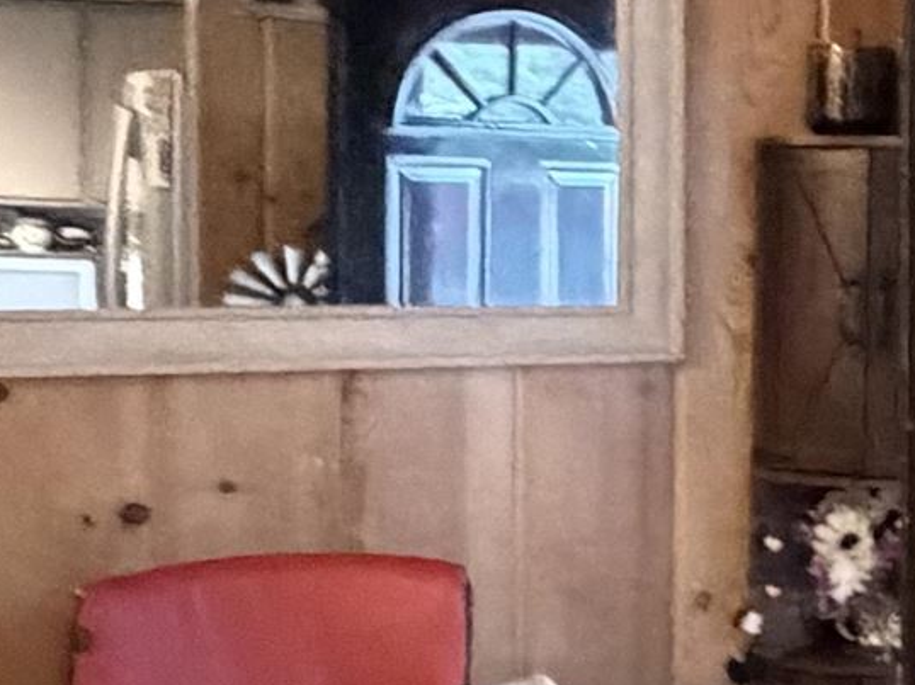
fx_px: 2114
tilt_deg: -2.0
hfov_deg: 17.2
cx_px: 1866
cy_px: 313
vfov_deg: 18.4
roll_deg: -0.6
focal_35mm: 80
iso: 2000
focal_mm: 2.22
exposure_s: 1/30
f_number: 2.2
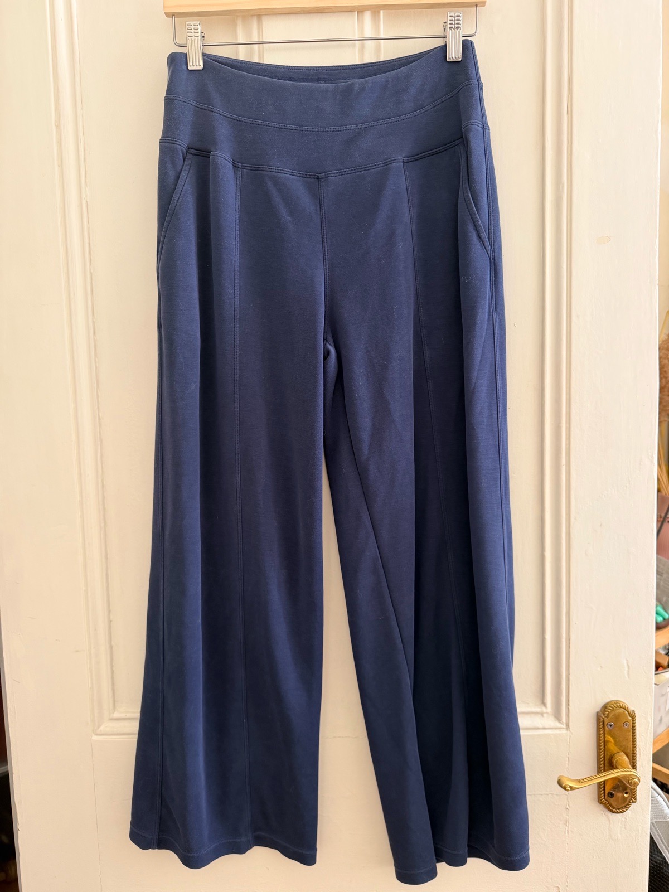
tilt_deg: -4.0
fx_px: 618
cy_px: 446
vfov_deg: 71.6
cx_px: 334
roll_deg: +1.3
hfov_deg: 56.8
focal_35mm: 24
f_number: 1.78
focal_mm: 6.76
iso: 200
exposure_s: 1/113
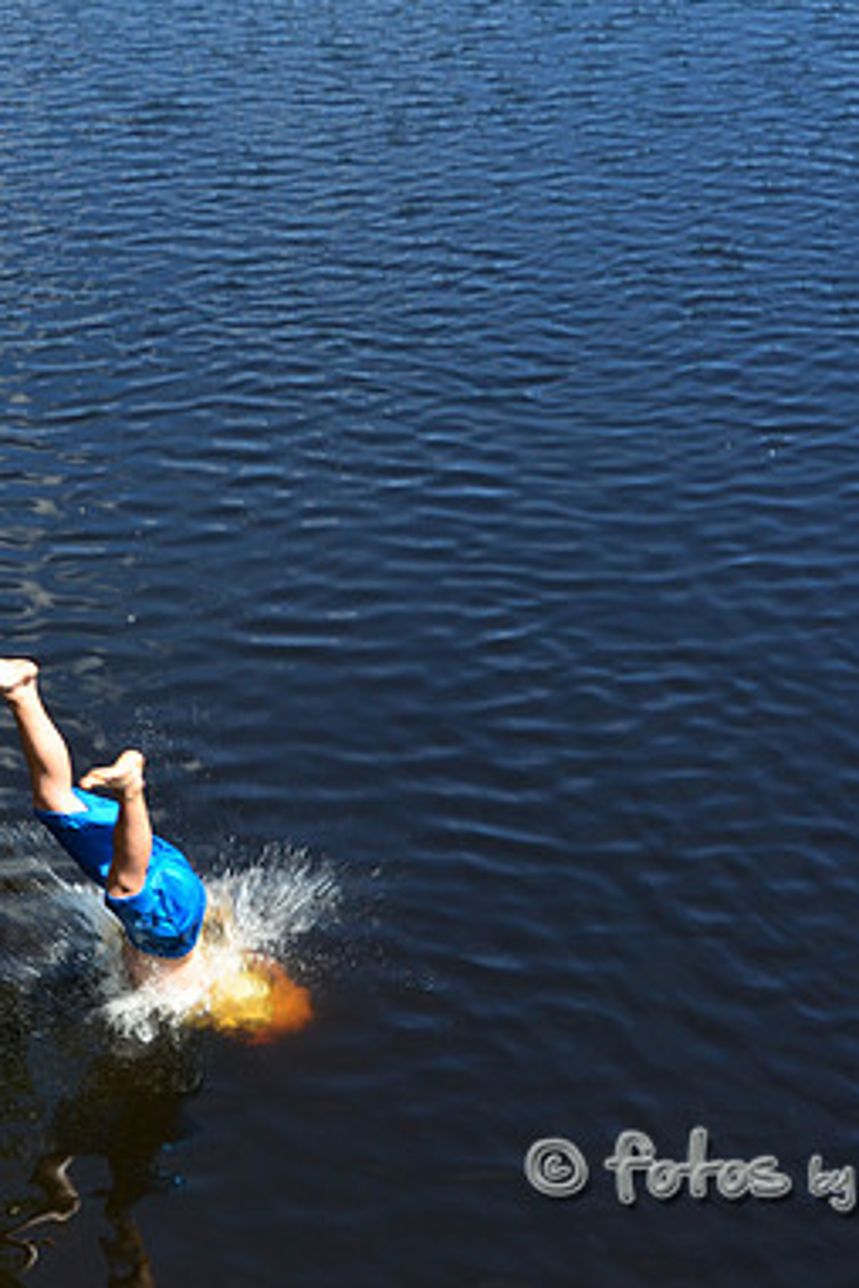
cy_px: 642
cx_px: 88
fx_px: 2613
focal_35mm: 73
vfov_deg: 27.7
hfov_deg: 18.4
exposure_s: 1/320
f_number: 9
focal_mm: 32
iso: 400
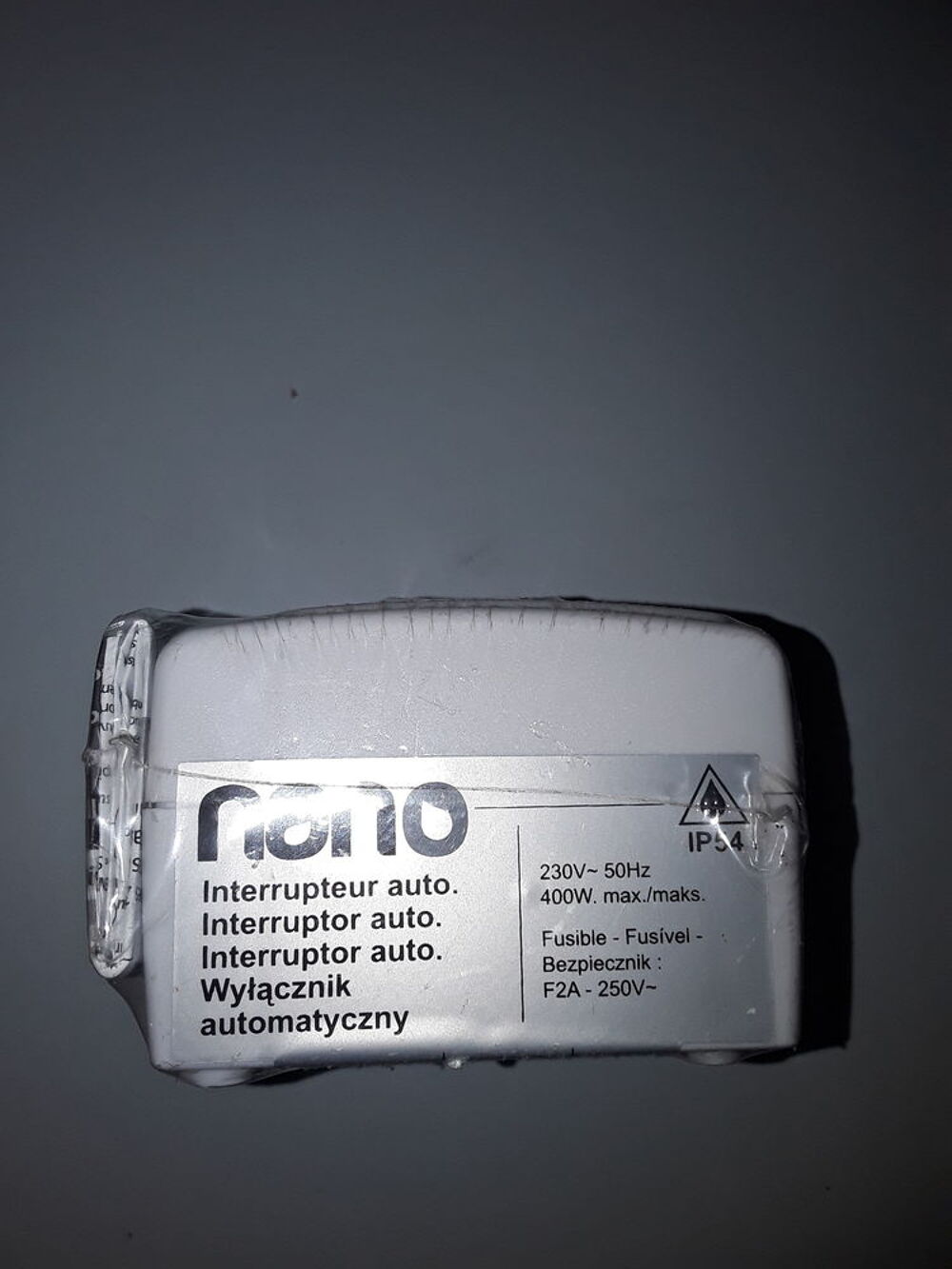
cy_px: 634
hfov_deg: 51.4
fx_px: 990
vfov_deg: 65.3
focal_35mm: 27
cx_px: 476
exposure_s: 1/768
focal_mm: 2.91
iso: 40
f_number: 1.9
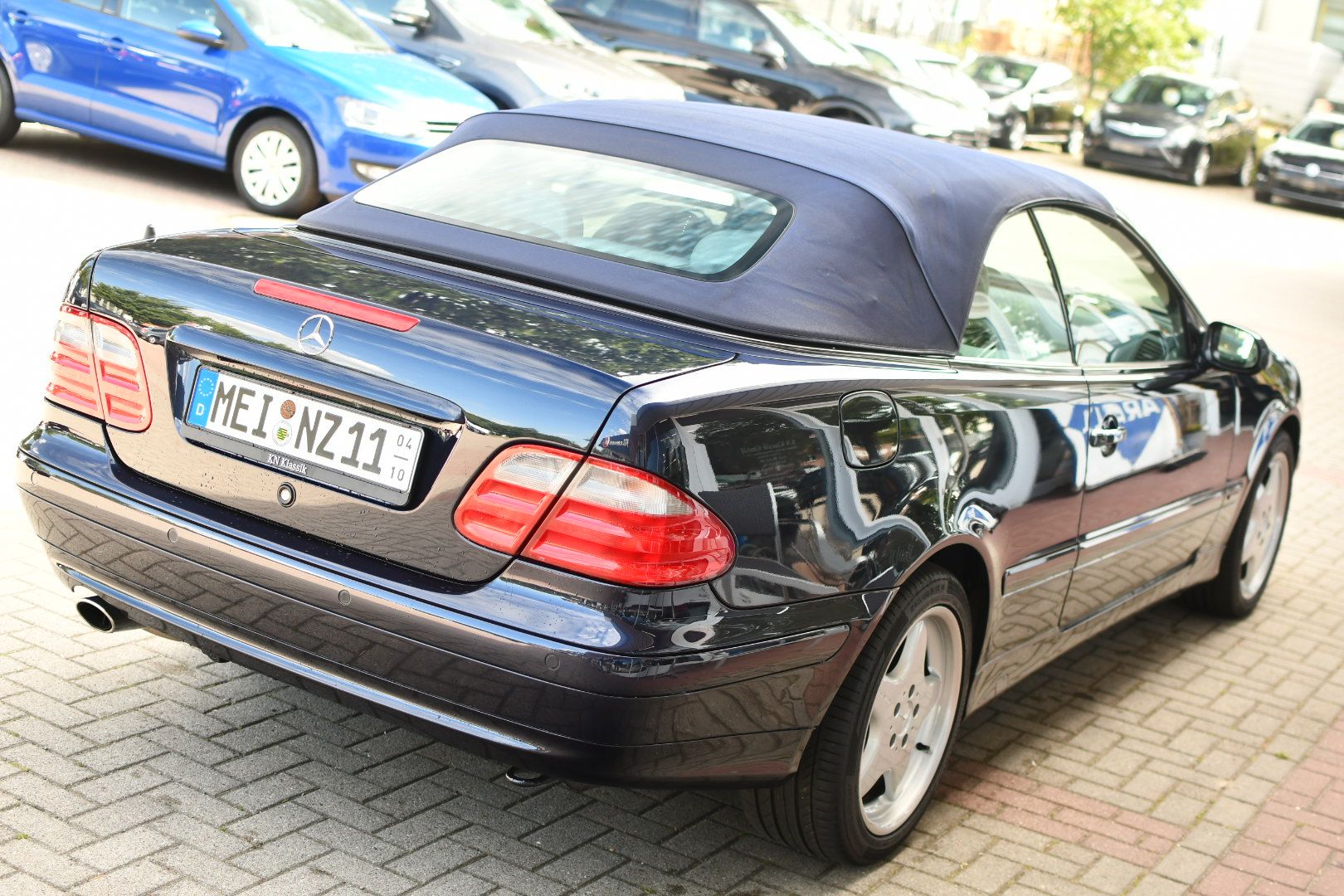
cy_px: 448
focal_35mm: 52
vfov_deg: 26.0
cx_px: 672
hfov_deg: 38.2
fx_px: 1941
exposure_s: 1/250
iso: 400
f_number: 2.8
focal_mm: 35
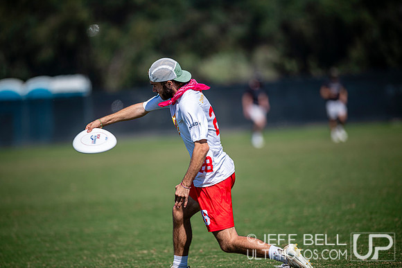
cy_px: 134
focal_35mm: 300
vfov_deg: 4.6
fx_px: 3351
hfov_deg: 6.9
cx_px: 201
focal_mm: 300
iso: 125
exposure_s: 1/2500
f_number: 3.2
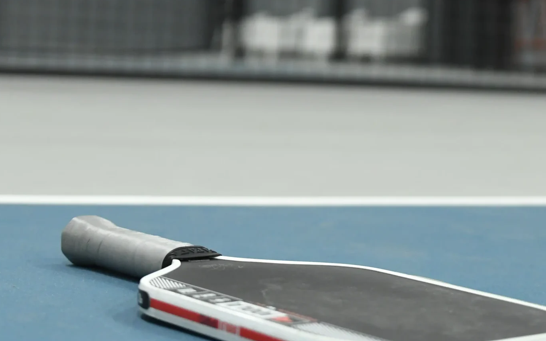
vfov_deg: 13.1
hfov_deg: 20.8
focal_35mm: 100
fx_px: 1487
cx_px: 319
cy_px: 134
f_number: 2.8
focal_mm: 35
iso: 2500
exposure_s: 1/320
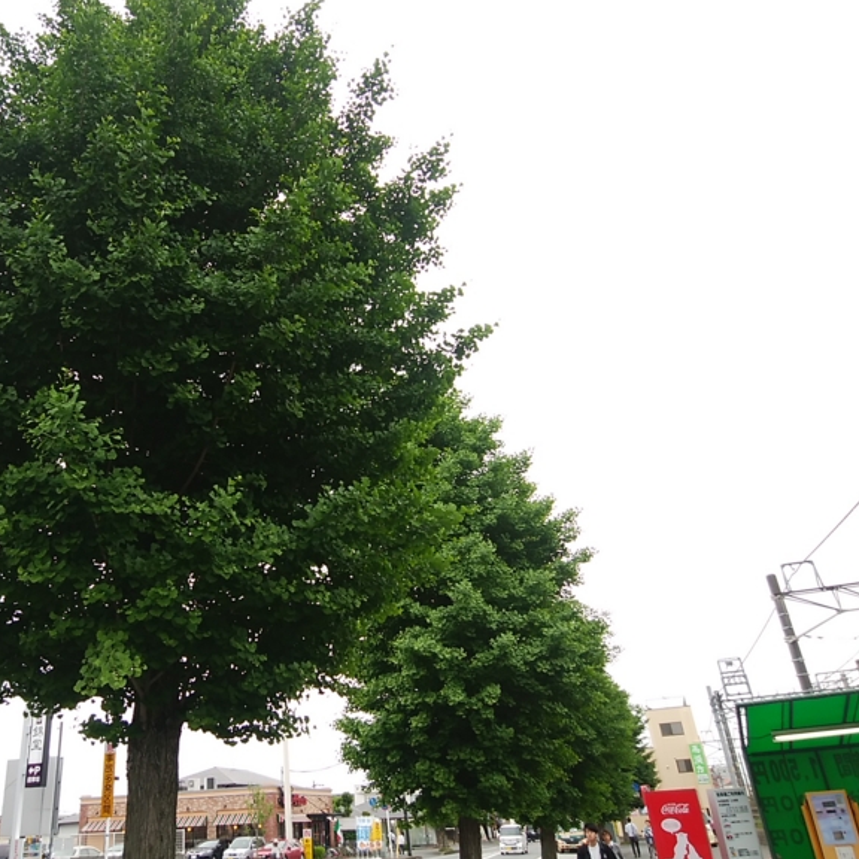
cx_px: 289
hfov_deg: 57.8
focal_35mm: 27
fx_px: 758
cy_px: 415
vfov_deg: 59.1
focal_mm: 3
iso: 32
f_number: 2
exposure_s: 1/120
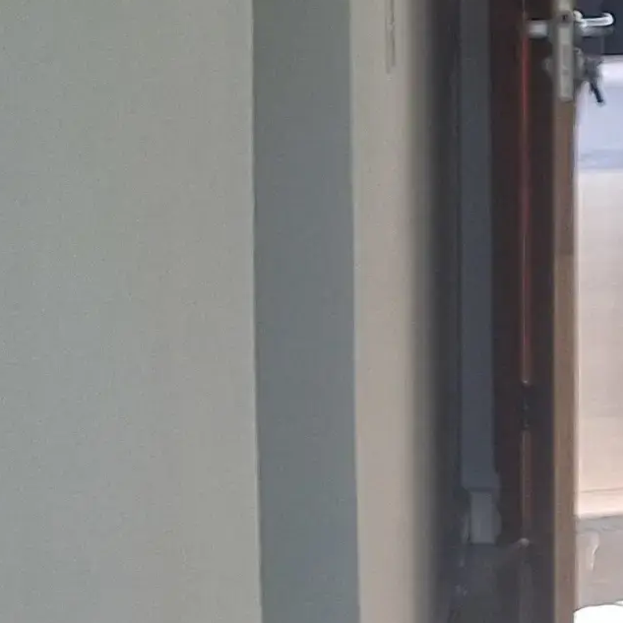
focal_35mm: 131
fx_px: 2667
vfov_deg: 13.0
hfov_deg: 10.6
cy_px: -94
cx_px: 1683
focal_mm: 5.54
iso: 64
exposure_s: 1/60
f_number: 1.8
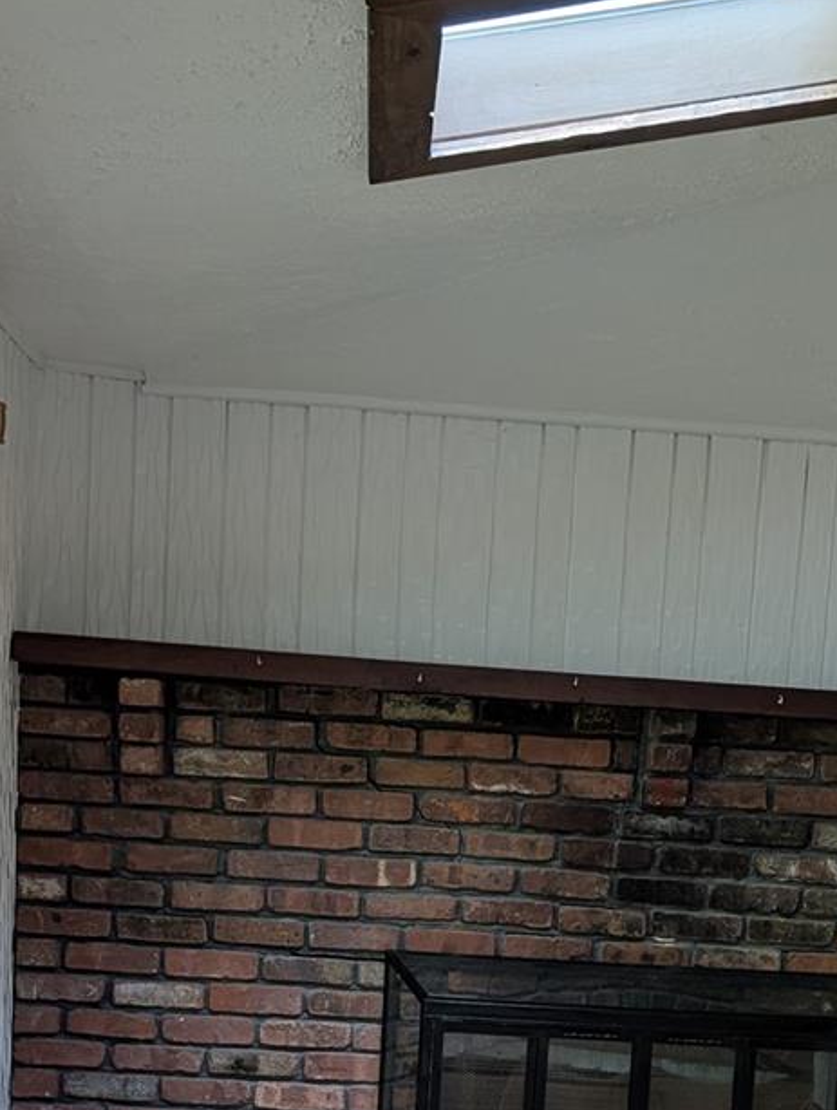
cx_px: 511
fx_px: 1928
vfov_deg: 30.3
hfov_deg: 24.4
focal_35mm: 60
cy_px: 1052
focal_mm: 6.9
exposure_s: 1/23.8
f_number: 1.68
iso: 66
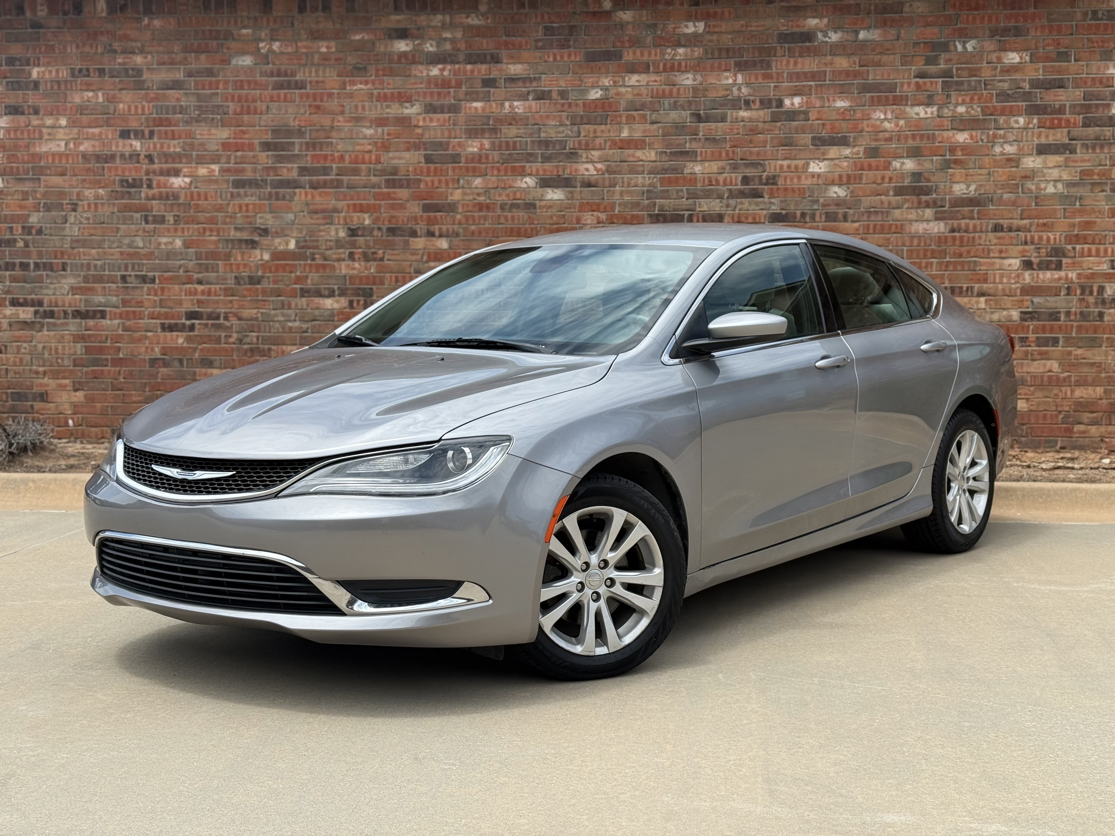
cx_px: 558
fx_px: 1546
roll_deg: -0.3
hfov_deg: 39.7
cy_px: 418
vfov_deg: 30.3
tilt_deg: -2.5
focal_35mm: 48
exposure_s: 1/3891
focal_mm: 6.76
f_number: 1.78
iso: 64
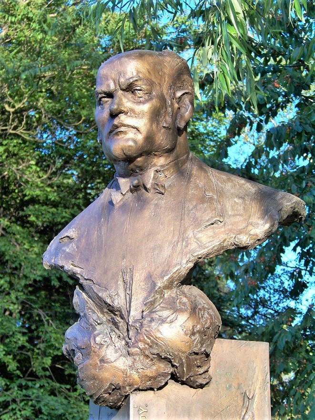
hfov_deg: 17.0
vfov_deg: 22.5
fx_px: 1056
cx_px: 158
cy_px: 210
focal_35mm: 87
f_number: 3.2
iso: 64
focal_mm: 14.6
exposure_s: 1/125
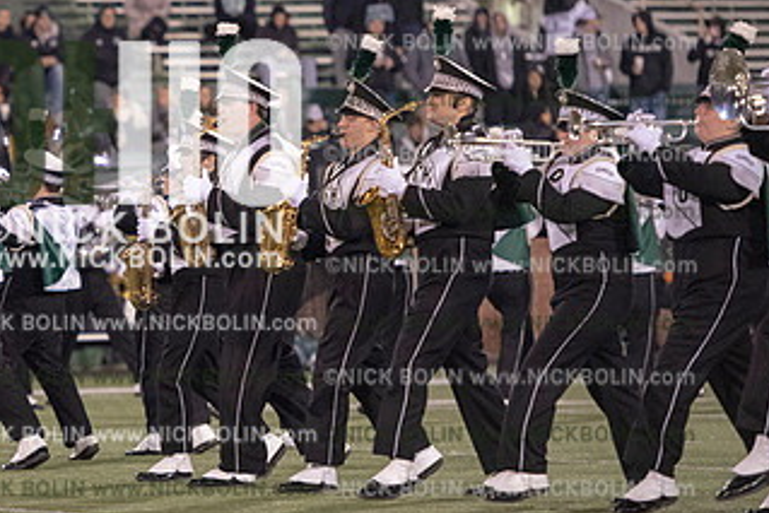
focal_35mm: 309
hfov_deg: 6.7
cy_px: 155
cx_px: 130
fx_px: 6603
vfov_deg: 4.5
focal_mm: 170
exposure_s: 1/1250
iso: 5000
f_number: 3.2
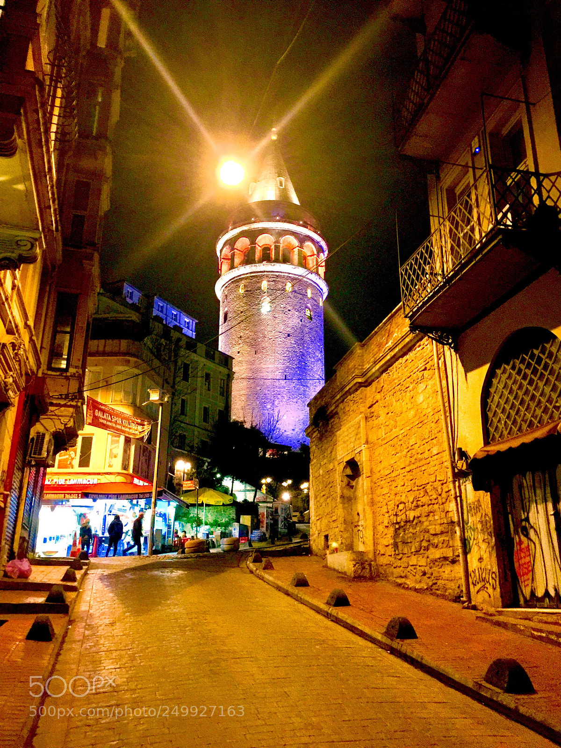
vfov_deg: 61.7
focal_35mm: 29
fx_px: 627
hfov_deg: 48.2
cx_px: 280
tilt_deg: +19.7
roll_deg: -0.6
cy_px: 374
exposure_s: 1/8
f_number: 2.2
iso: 160
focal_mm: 4.15
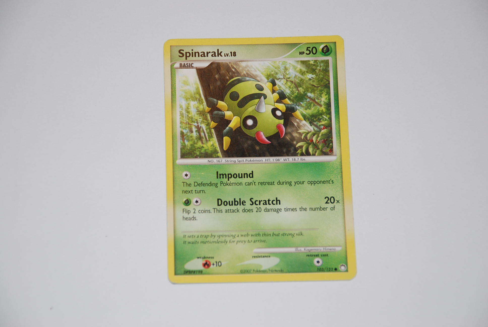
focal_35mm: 128
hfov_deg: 16.1
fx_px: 1730
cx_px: 244
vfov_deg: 10.8
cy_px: 164
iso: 200
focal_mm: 85
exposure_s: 1/60
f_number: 5.6
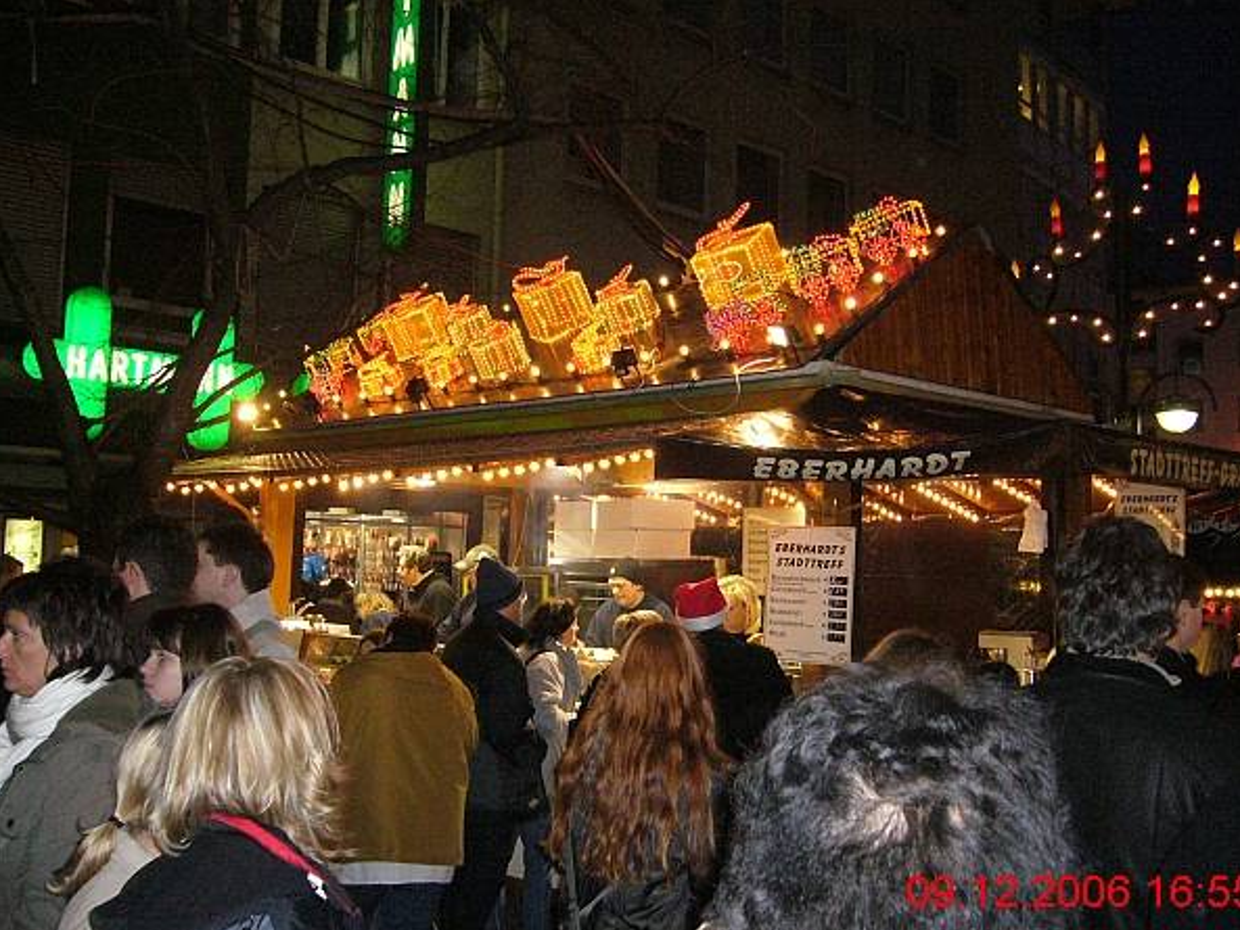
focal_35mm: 36
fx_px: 1290
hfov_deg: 51.3
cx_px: 632
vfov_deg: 39.7
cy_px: 472
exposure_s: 1/60
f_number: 2.8
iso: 400
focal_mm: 5.8
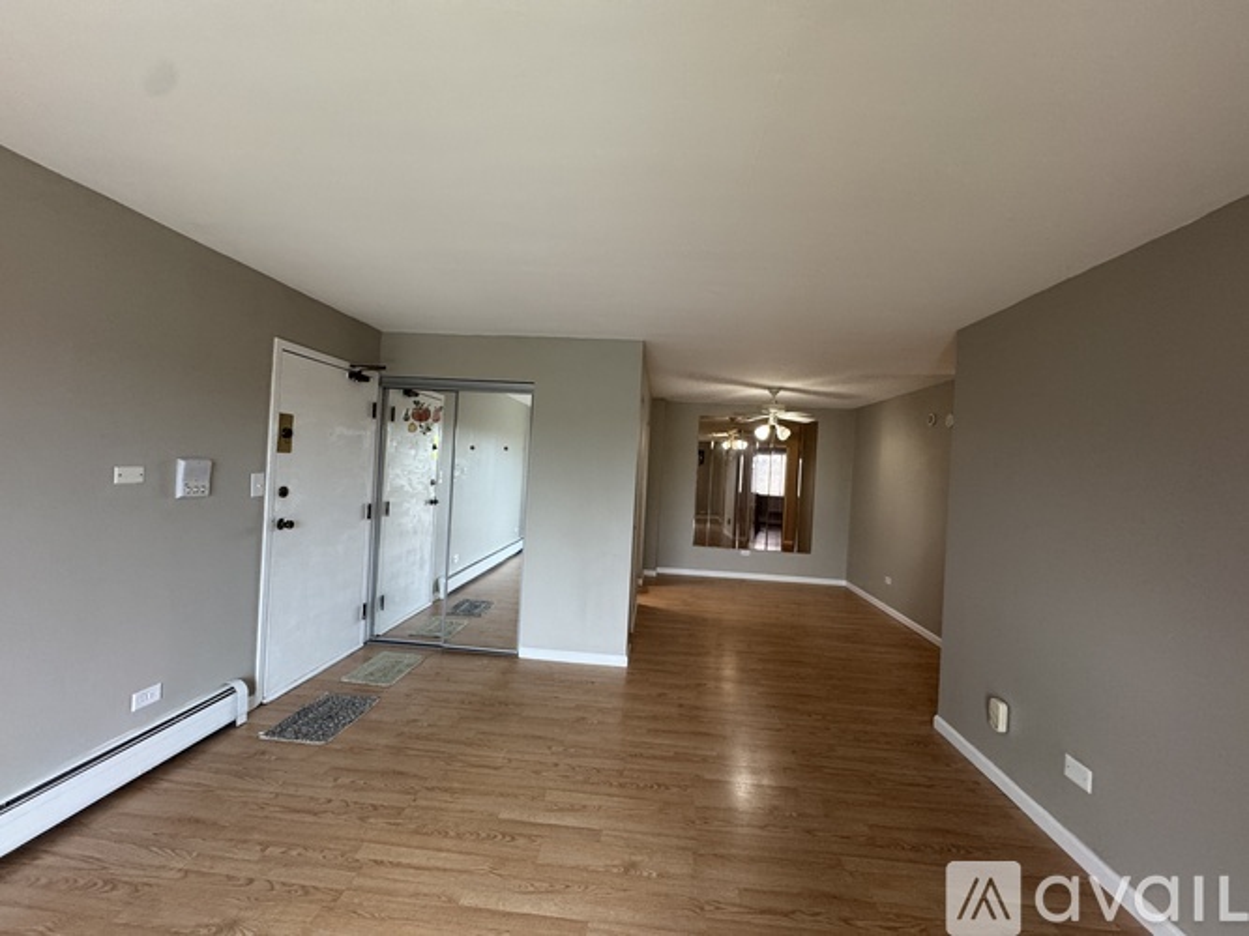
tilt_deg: -1.1
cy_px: 468
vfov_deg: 85.7
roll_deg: -3.3
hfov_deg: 102.1
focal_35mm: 14
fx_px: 505
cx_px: 624
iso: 200
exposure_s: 1/120
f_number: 2.2
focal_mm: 2.22
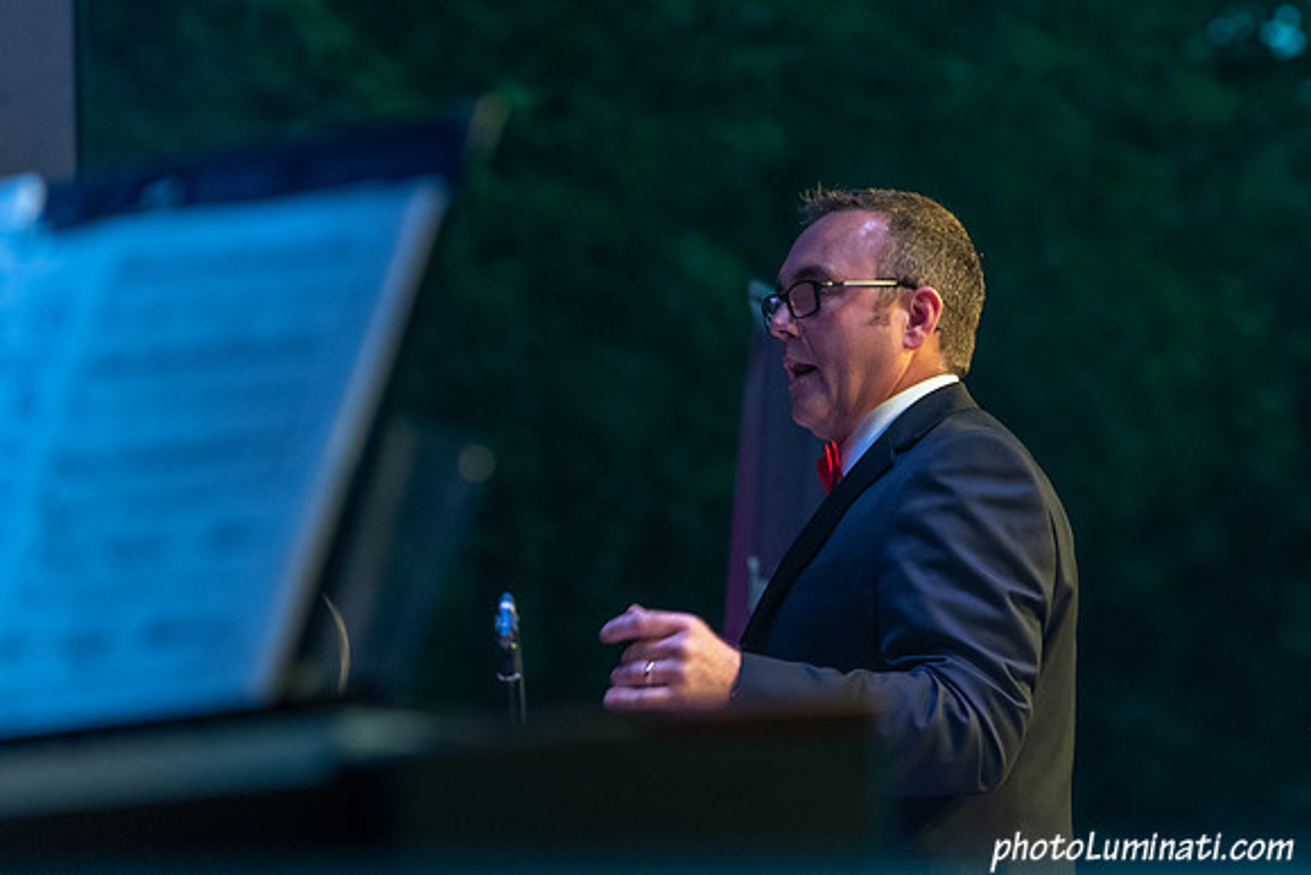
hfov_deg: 7.7
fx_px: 9701
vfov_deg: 5.2
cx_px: 873
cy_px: 352
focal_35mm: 266
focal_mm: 200
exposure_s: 1/125
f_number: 5
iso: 2500
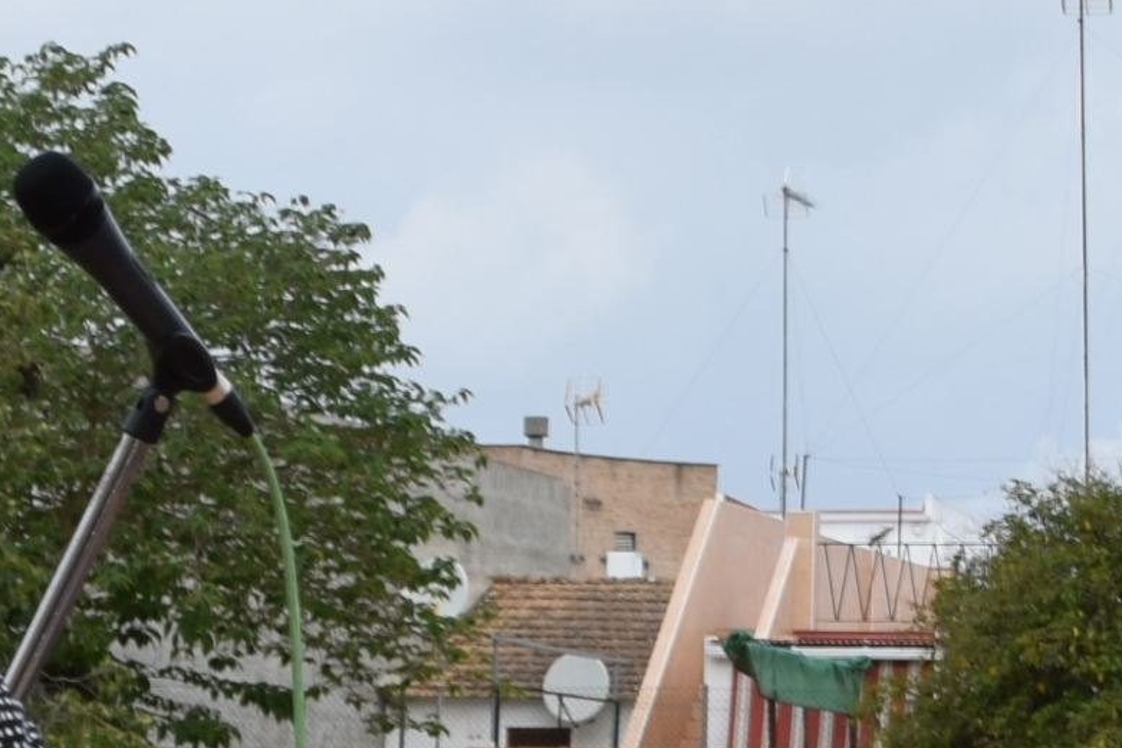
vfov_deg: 6.3
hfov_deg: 9.5
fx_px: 6729
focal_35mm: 216
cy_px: 930
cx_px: 1082
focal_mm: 25
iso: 100
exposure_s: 1/200
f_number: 9
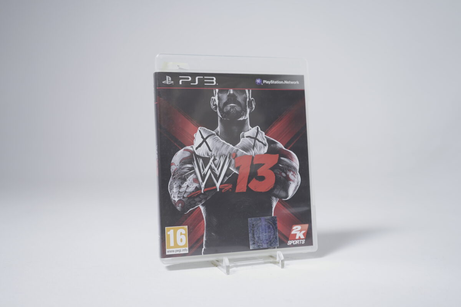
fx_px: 435
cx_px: 230
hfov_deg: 55.8
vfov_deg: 38.9
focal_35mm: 34
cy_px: 154
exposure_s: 1/5
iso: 100
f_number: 5
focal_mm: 34
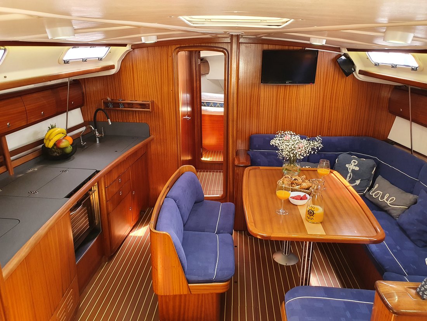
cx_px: 214
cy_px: 160
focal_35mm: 26
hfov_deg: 67.3
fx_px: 321
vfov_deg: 53.1
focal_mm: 4.32
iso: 320
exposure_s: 1/100
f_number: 2.4
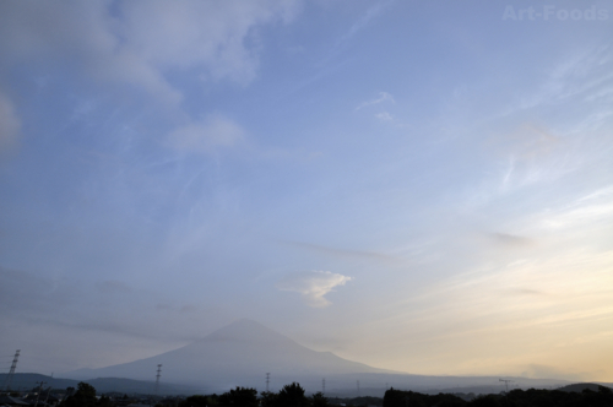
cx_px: 306
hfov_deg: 70.5
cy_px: 204
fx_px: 434
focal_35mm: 26
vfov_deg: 50.3
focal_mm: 17
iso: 200
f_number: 11
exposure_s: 1/250
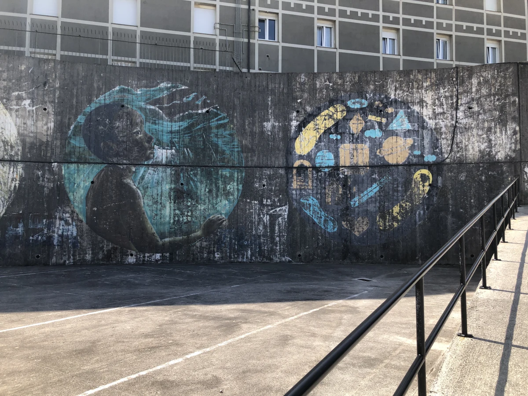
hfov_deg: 63.4
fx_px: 427
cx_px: 264
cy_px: 198
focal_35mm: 28
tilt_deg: -1.3
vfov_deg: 49.7
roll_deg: -0.8
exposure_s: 1/774
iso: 20
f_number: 1.8
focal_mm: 4
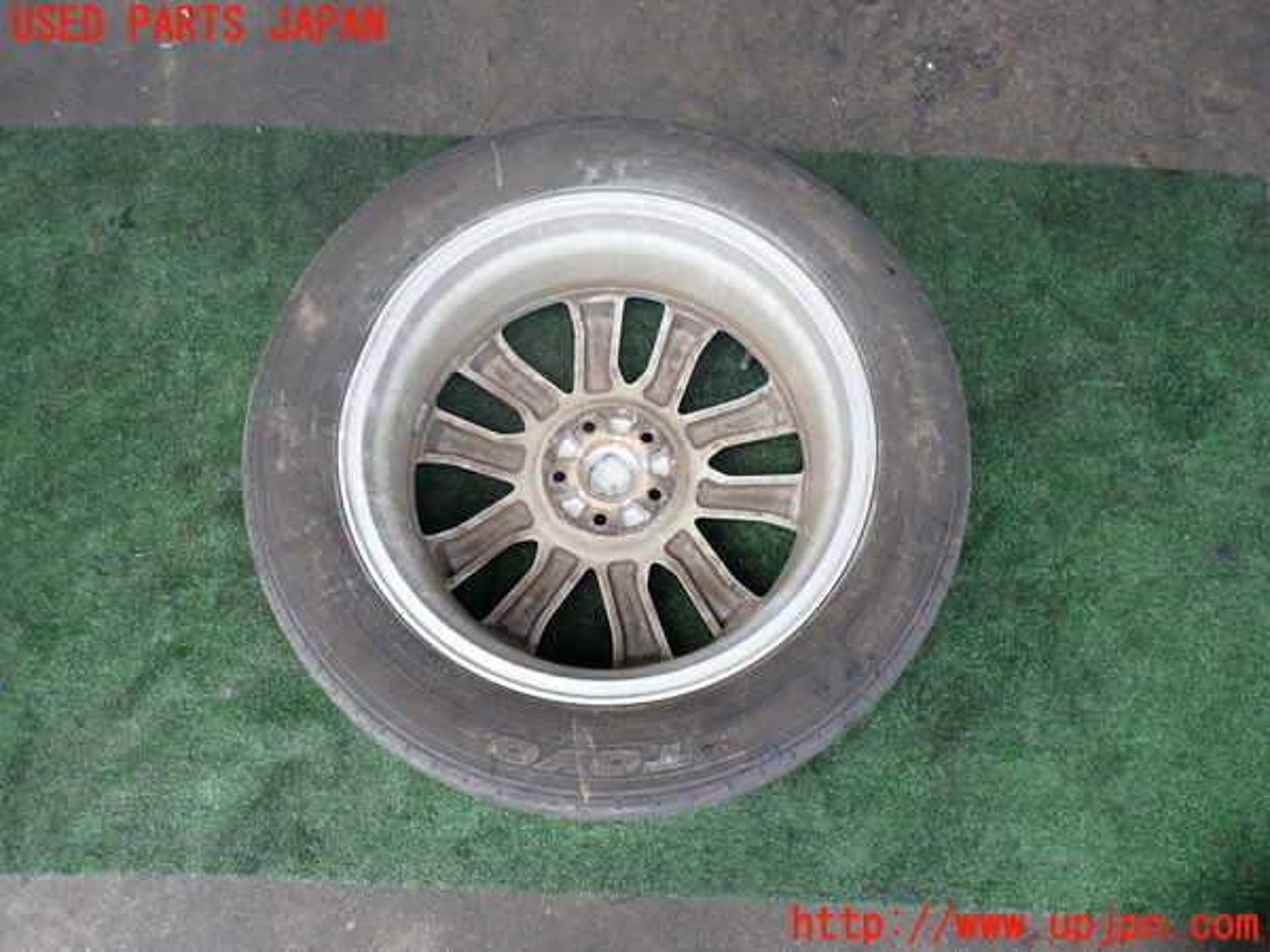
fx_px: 917
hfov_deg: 69.4
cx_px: 635
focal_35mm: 25
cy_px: 476
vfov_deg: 54.9
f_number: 2.8
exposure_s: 1/200
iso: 100
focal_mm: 4.5
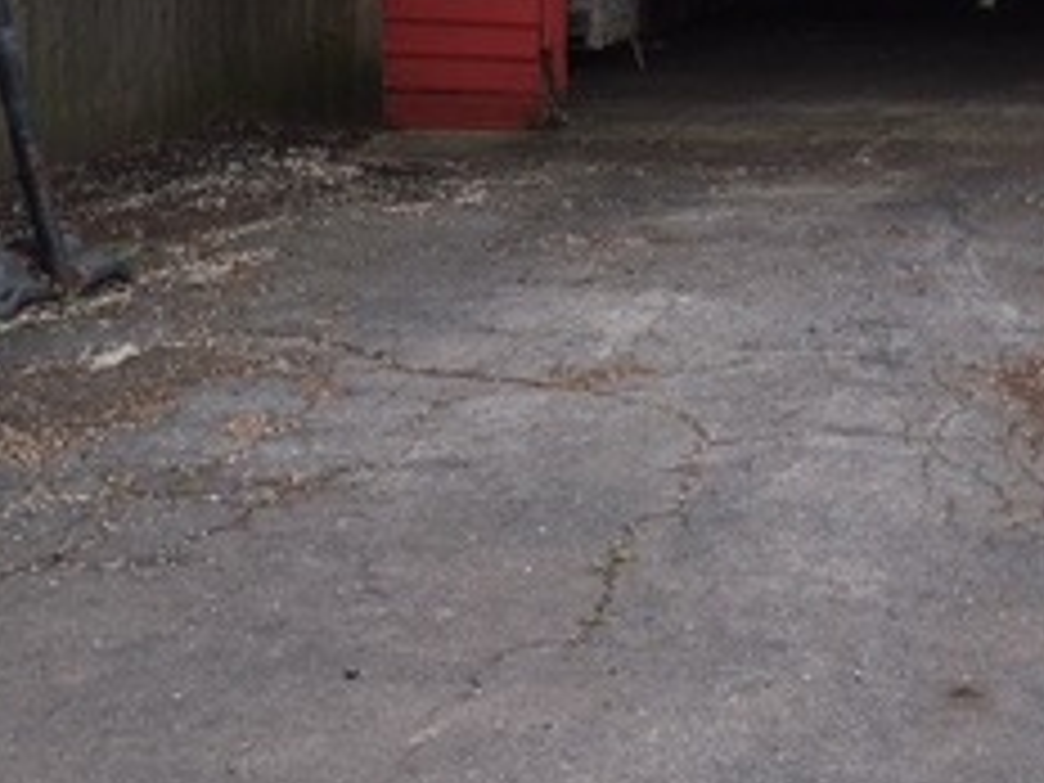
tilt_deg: -6.8
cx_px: 878
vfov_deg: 18.2
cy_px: 90
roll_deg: -0.9
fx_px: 2413
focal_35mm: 80
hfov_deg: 23.9
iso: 25
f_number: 2.2
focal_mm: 4.15
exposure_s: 1/245
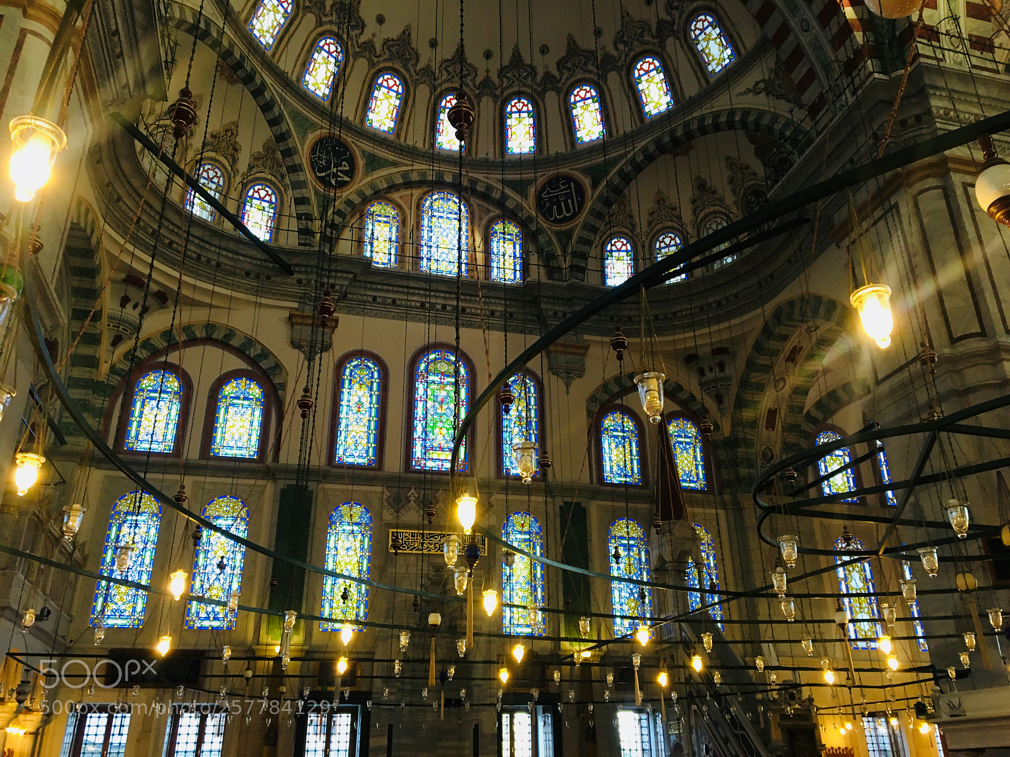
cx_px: 505
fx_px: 846
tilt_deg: +26.0
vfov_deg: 48.2
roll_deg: +2.5
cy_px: 378
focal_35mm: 29
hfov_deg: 61.7
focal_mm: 4.15
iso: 125
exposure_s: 1/33
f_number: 2.2
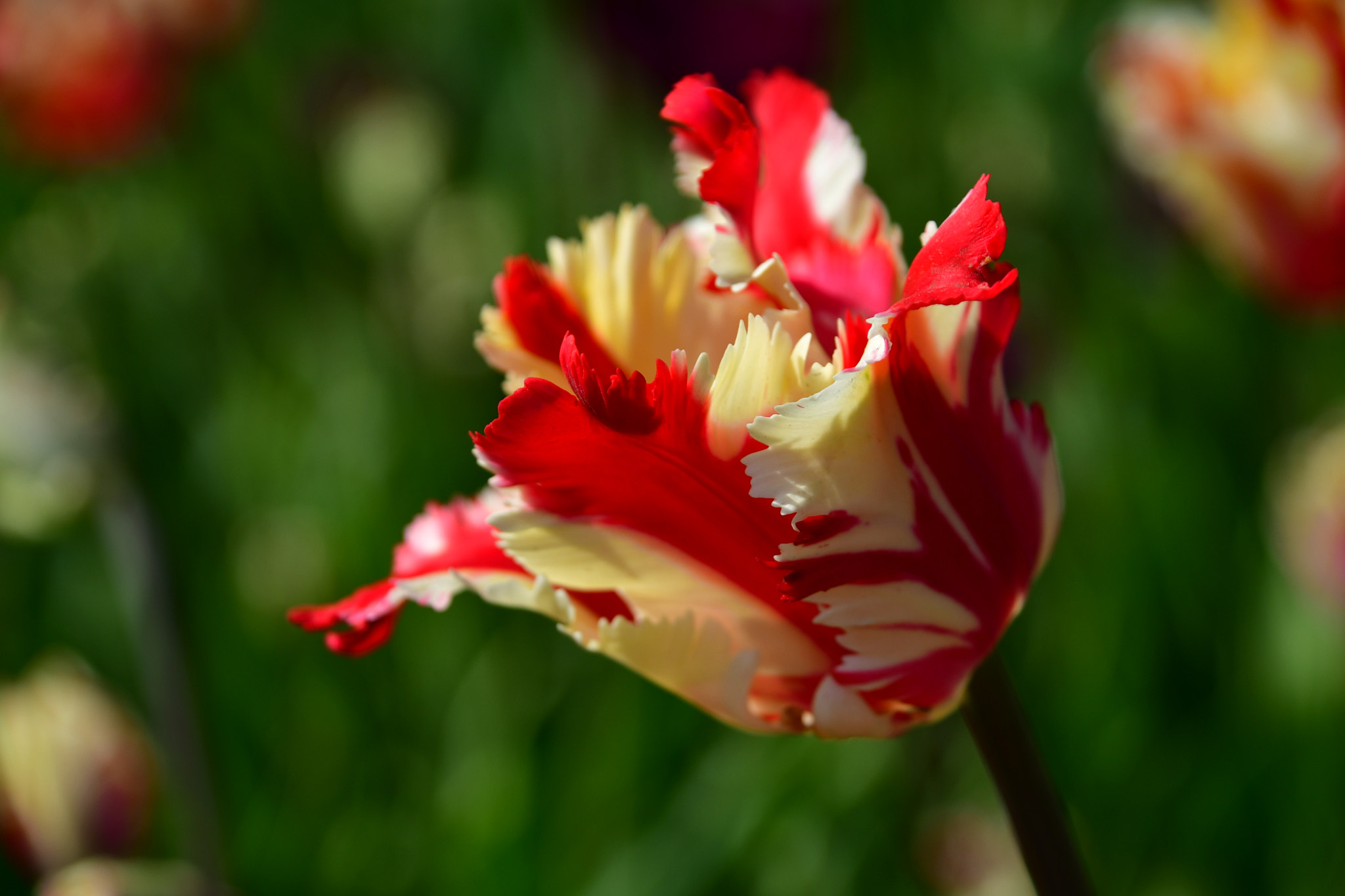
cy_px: 448
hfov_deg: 13.7
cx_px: 672
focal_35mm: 150
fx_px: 5603
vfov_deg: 9.1
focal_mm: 100
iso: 100
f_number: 5.6
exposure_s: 1/320
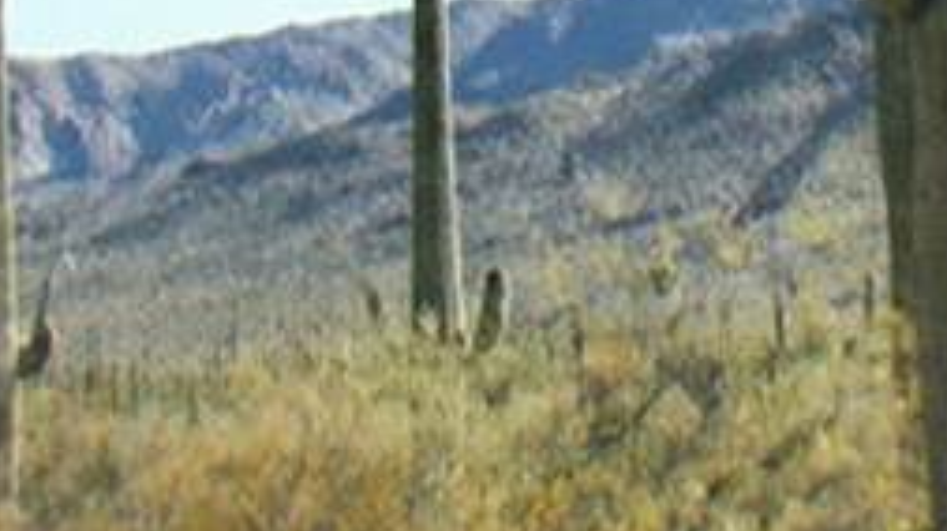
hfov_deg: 10.6
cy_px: 79
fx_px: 5095
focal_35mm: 203
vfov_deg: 6.0
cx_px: 603
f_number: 9
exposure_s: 1/250
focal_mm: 49
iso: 160
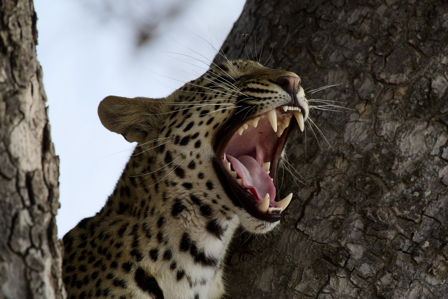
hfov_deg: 4.1
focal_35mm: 500
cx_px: 224
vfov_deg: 2.8
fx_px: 6224
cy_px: 150
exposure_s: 1/500
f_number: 7.1
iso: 360
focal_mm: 500
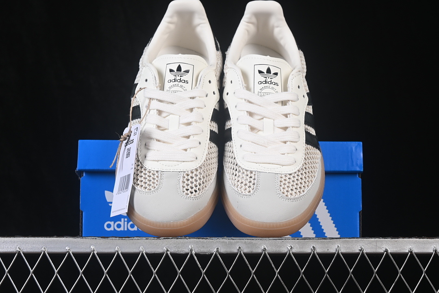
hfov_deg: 27.0
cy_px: 146
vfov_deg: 18.2
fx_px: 915
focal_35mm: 75
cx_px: 220
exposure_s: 1/80
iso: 160
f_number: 8
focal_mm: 50
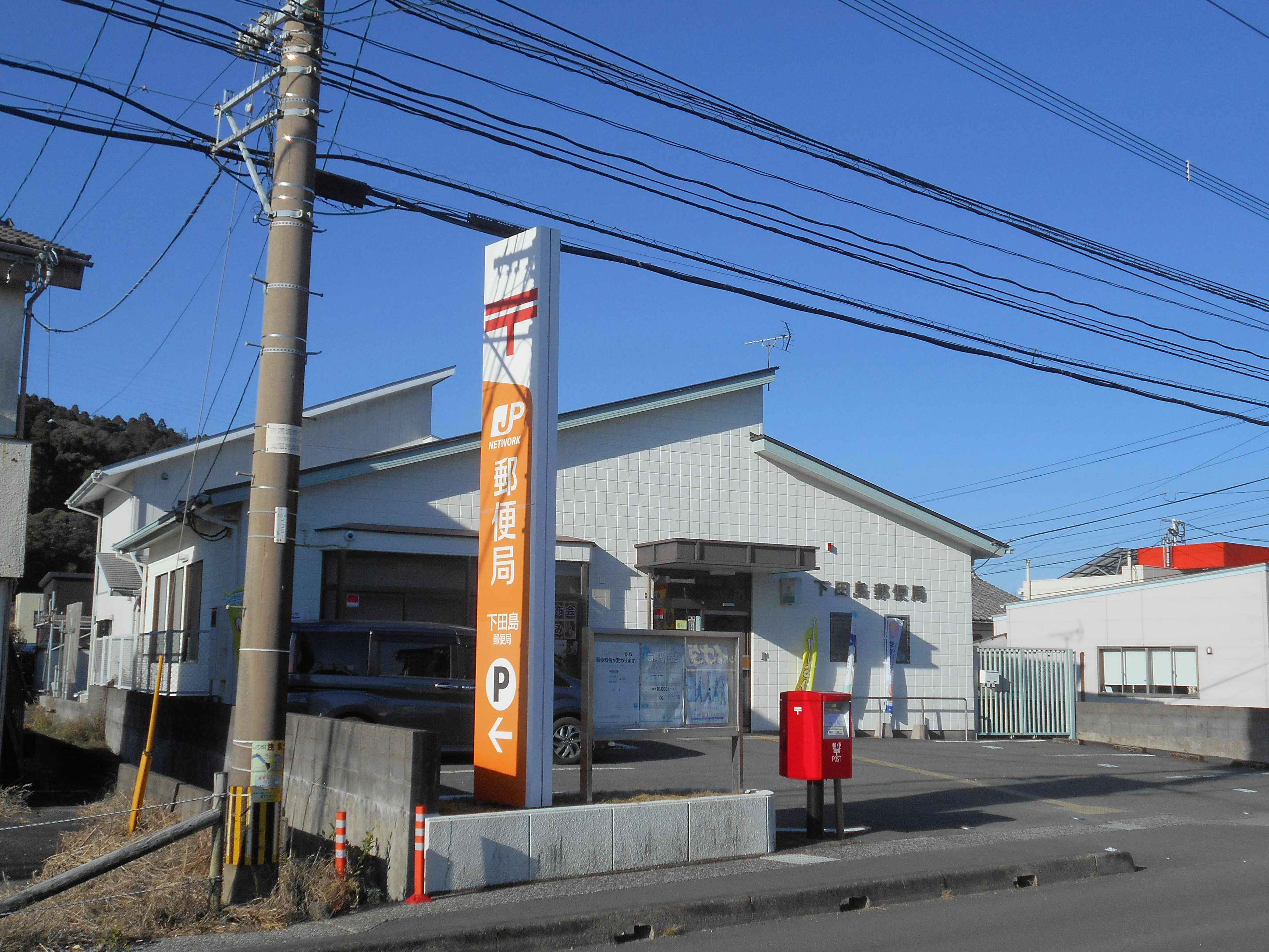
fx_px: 1356
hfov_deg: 50.1
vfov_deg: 38.7
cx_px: 634
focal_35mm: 37
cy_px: 476
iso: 80
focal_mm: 6.7
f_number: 3.9
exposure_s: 1/1250
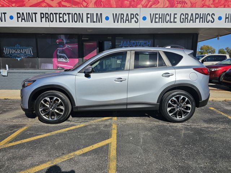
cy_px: 86
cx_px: 116
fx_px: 153
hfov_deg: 73.9
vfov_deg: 58.9
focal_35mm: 23
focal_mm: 6.3
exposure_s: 1/1593
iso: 10
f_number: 1.7
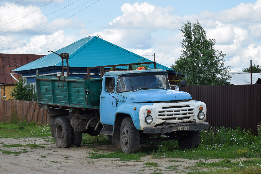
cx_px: 130
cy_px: 87
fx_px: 598
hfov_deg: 24.6
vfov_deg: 16.6
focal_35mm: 82
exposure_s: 1/500
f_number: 6.3
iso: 200
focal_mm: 55
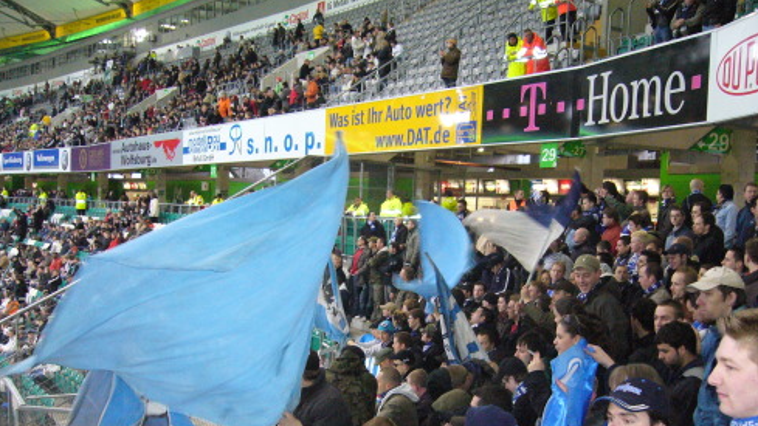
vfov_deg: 30.3
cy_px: 273
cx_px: 378
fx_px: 784
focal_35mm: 39
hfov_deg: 51.6
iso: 400
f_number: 2.8
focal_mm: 5.8
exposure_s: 1/60
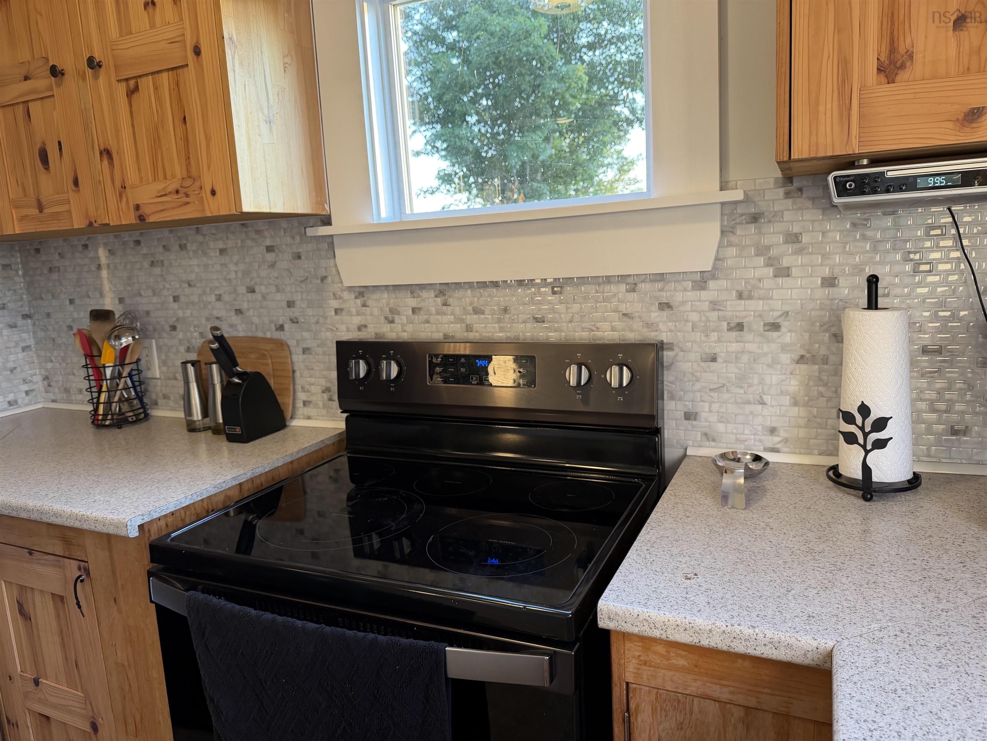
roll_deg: +3.4
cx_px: 494
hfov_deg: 71.6
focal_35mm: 24
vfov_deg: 56.8
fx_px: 684
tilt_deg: -9.5
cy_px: 370
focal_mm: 6.76
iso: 200
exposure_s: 1/102
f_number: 1.78
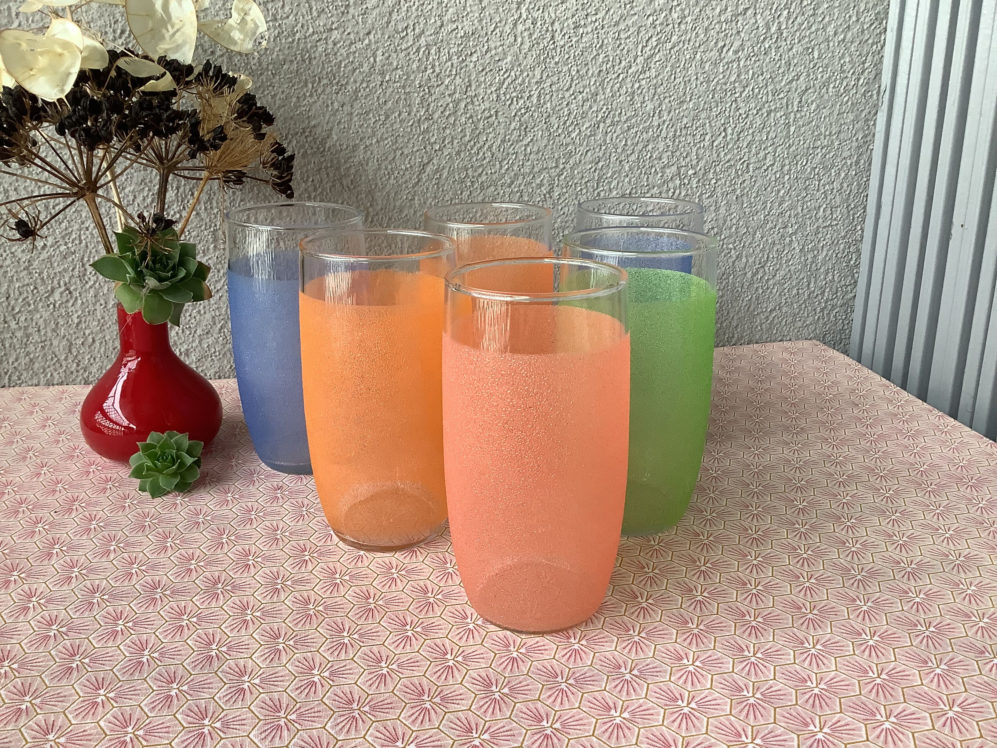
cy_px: 374
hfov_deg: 58.4
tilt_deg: -17.4
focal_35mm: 31
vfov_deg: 45.4
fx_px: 893
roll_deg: -0.3
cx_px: 498
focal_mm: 3.3
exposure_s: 1/60
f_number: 2.4
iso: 80
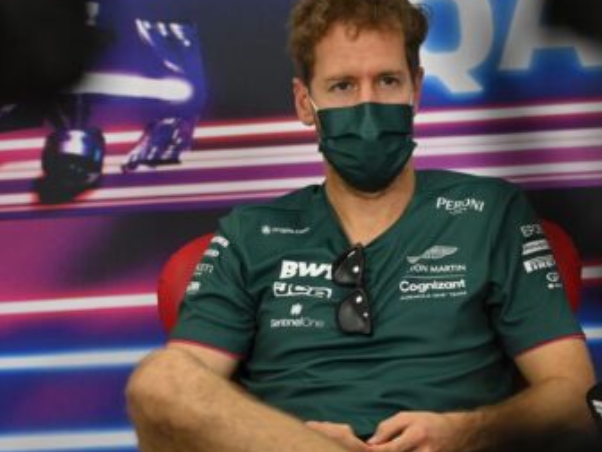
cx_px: 392
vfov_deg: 4.8
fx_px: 5374
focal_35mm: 309
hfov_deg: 6.4
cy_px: 133
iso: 3200
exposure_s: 1/640
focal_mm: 180
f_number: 4
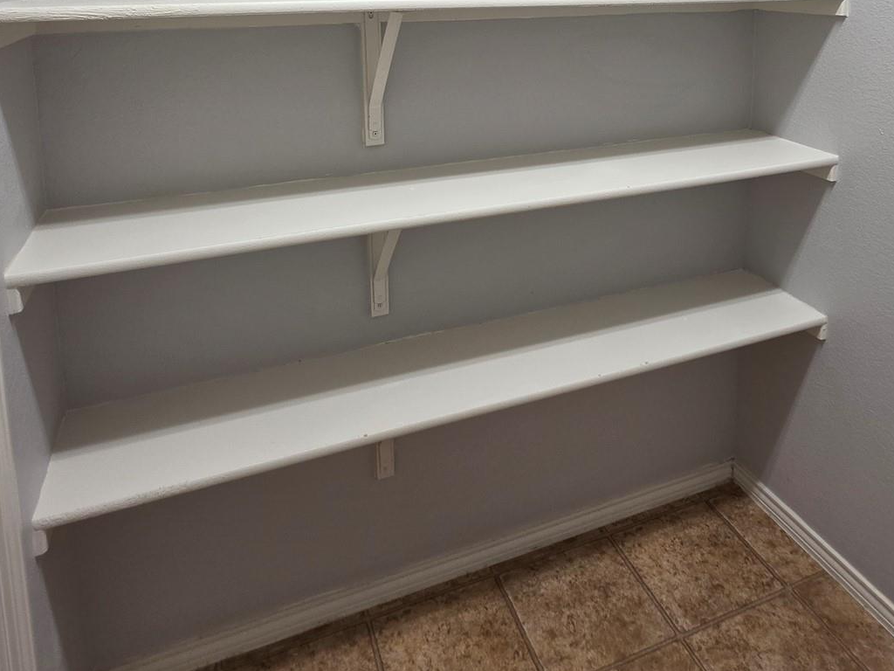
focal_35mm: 26
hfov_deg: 66.9
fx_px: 671
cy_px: 65
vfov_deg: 47.6
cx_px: 514
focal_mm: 2.2
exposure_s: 1/120
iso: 80
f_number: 1.9
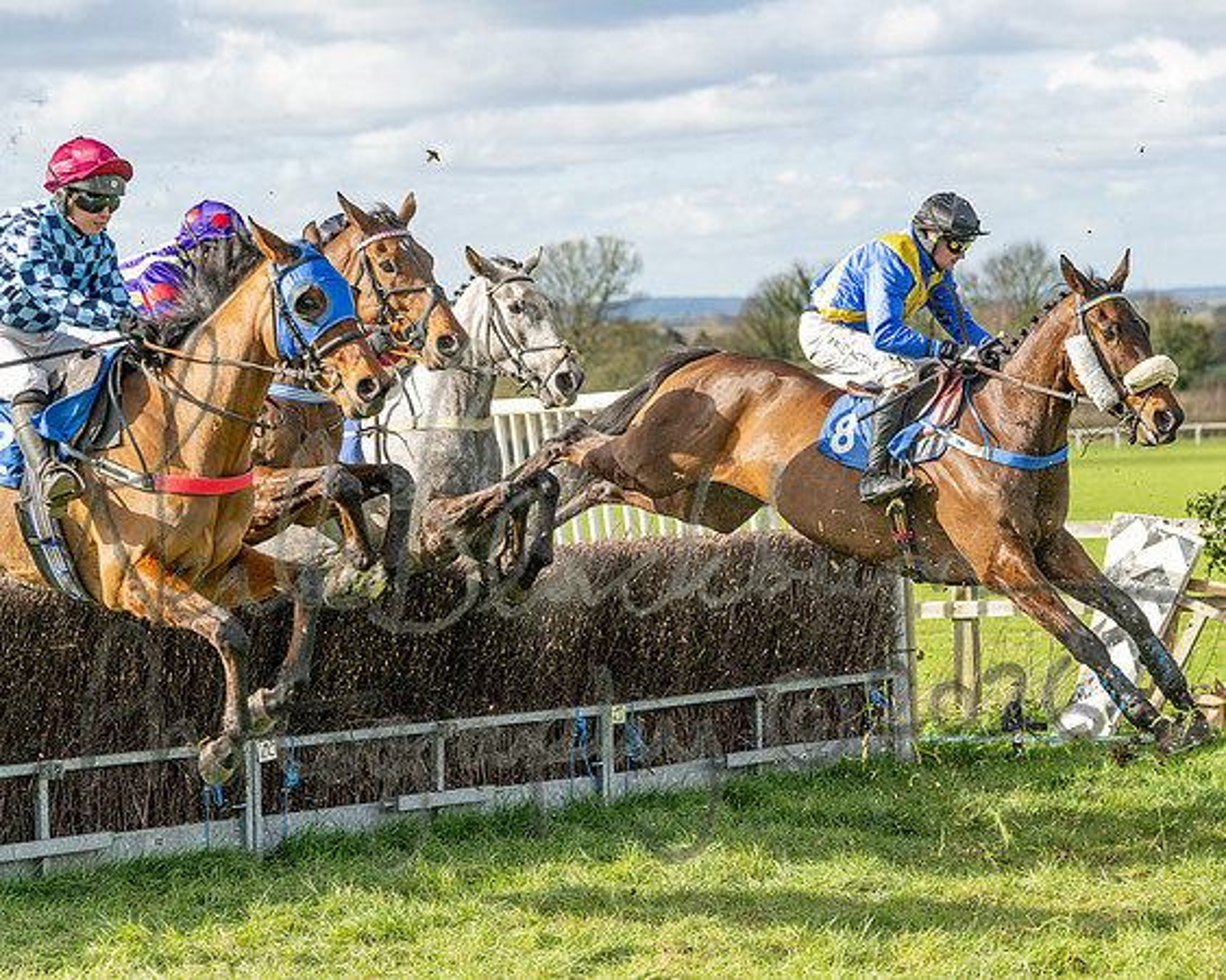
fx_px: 4003
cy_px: 490
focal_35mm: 110
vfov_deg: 14.0
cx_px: 554
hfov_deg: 17.4
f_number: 4
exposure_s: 1/1600
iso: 400
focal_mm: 98
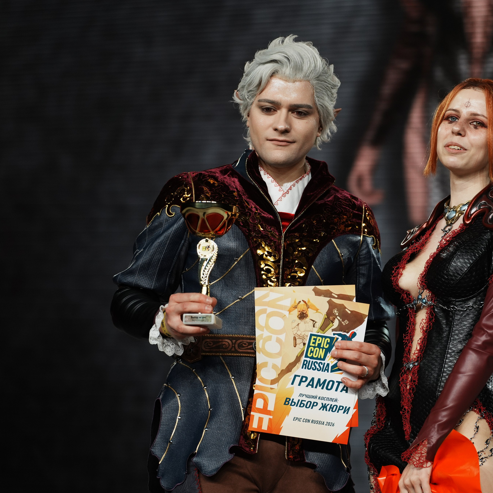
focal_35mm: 122
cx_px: 353
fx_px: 1966
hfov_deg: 14.3
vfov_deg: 14.3
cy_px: 245
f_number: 2.8
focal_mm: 95
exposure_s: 1/1000
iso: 400
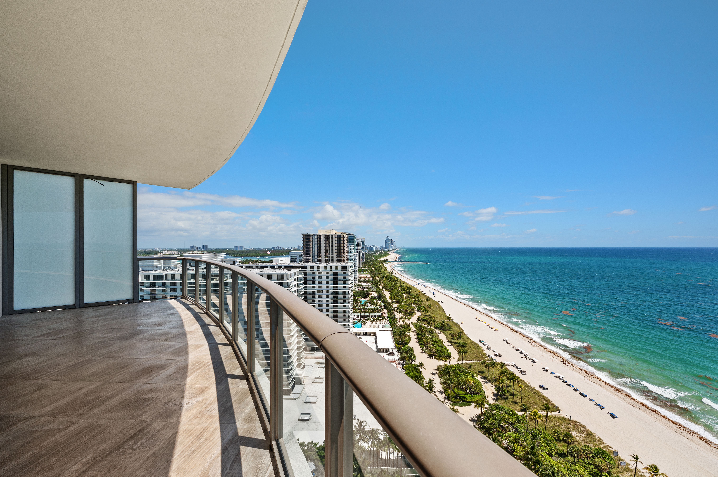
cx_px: 359
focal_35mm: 14
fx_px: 279
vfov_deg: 81.1
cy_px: 238
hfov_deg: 104.3
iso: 200
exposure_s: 1/500
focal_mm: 14
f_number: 11
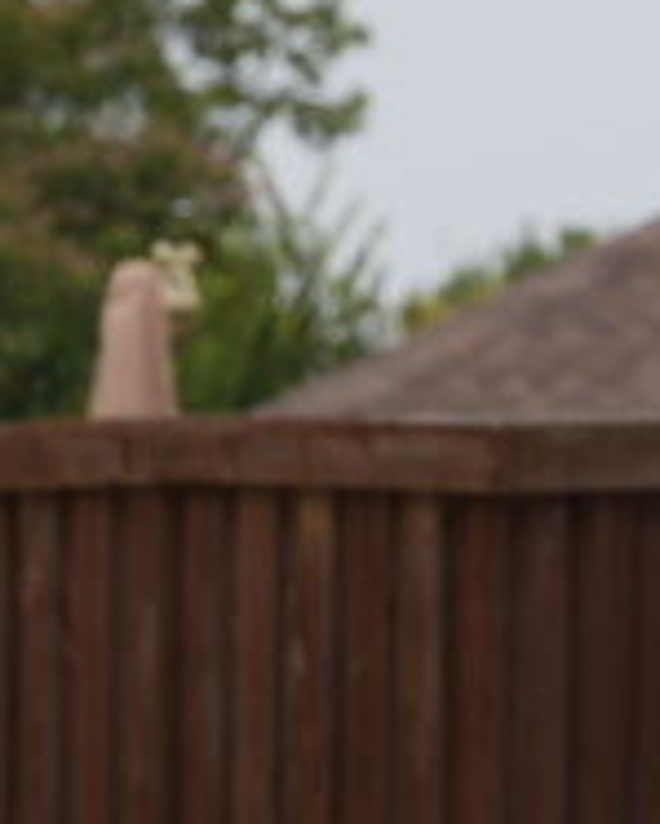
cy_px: 2299
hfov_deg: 1.8
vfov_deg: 2.2
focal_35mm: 858
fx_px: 20932
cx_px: -837
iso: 100
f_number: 8
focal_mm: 105
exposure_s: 1/250
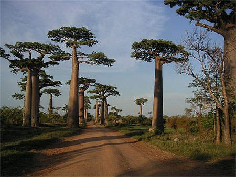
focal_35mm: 38
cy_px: 88
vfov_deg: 37.8
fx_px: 259
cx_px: 118
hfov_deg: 49.0
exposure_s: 1/750
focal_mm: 6
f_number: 2.8
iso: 50
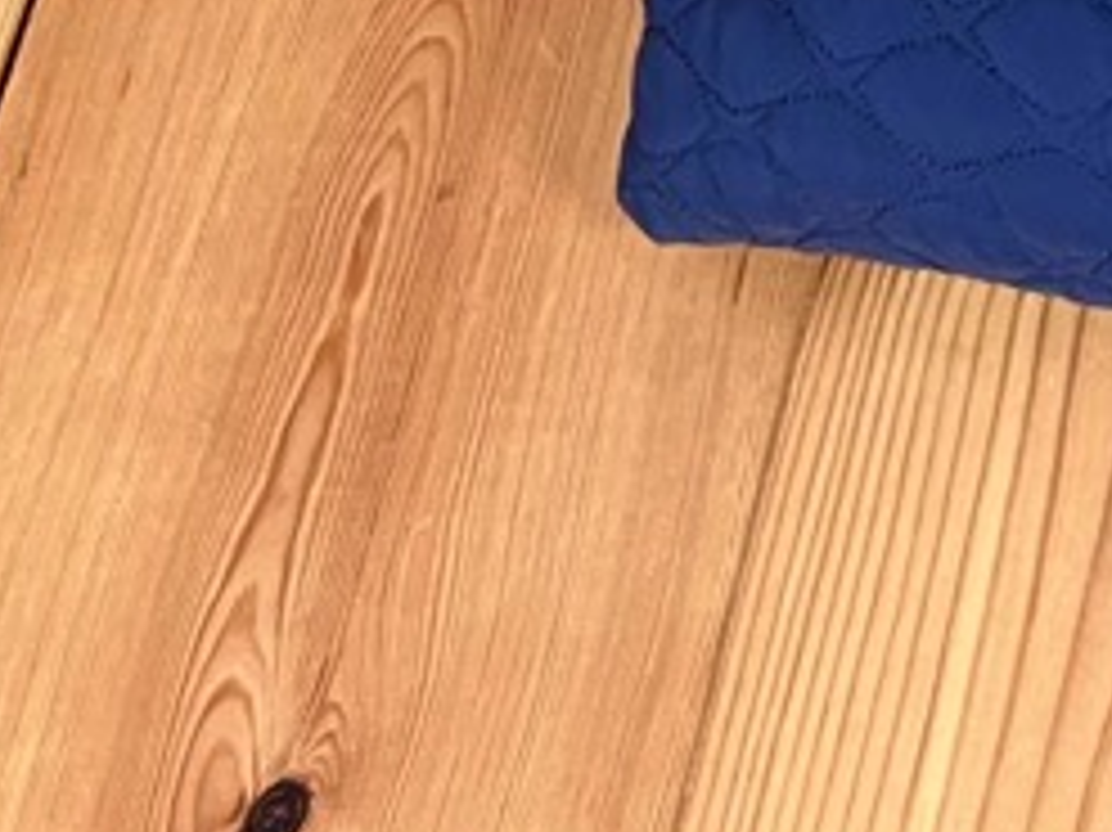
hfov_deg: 11.7
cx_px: 2679
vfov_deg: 10.1
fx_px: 4399
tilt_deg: -59.9
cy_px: -798
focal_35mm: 137
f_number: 1.5
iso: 125
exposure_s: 1/50
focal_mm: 5.7
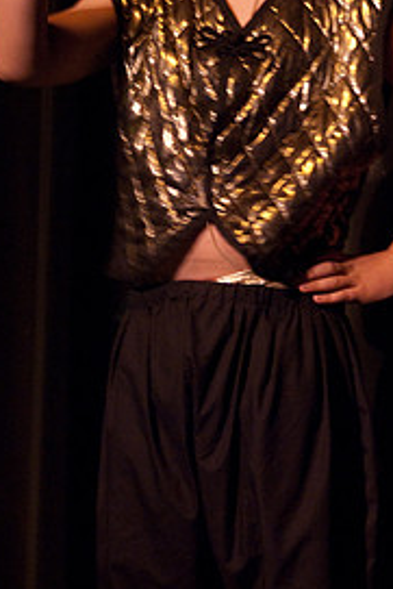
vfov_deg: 6.6
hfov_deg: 4.4
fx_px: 5099
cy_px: 143
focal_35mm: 312
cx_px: 210
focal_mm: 125
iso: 1000
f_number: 2.8
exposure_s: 1/40
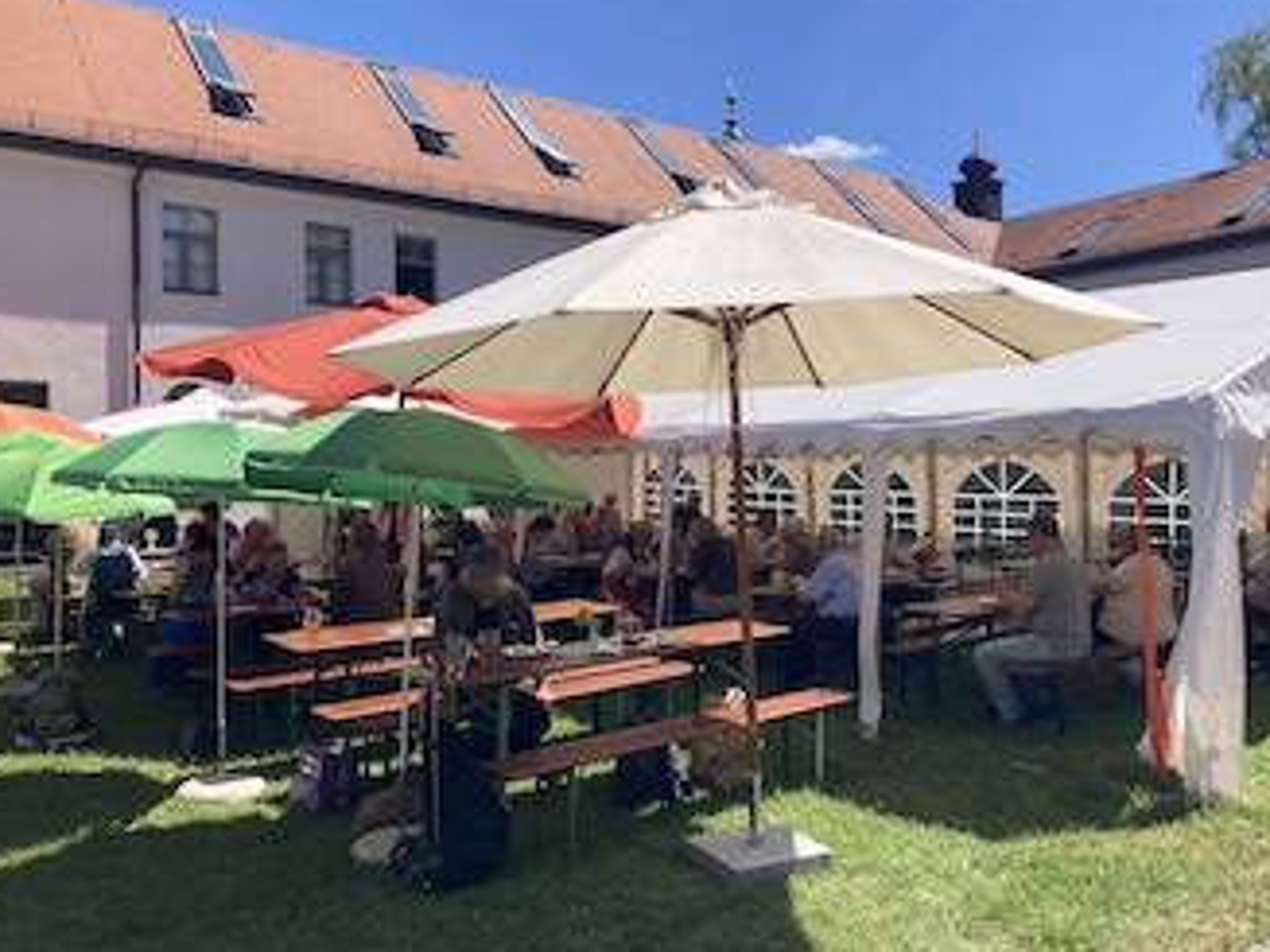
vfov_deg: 46.8
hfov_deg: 60.0
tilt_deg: +0.9
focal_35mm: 30
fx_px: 1100
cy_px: 484
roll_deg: +1.4
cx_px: 656
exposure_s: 1/2183
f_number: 1.8
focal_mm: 3.99
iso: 20
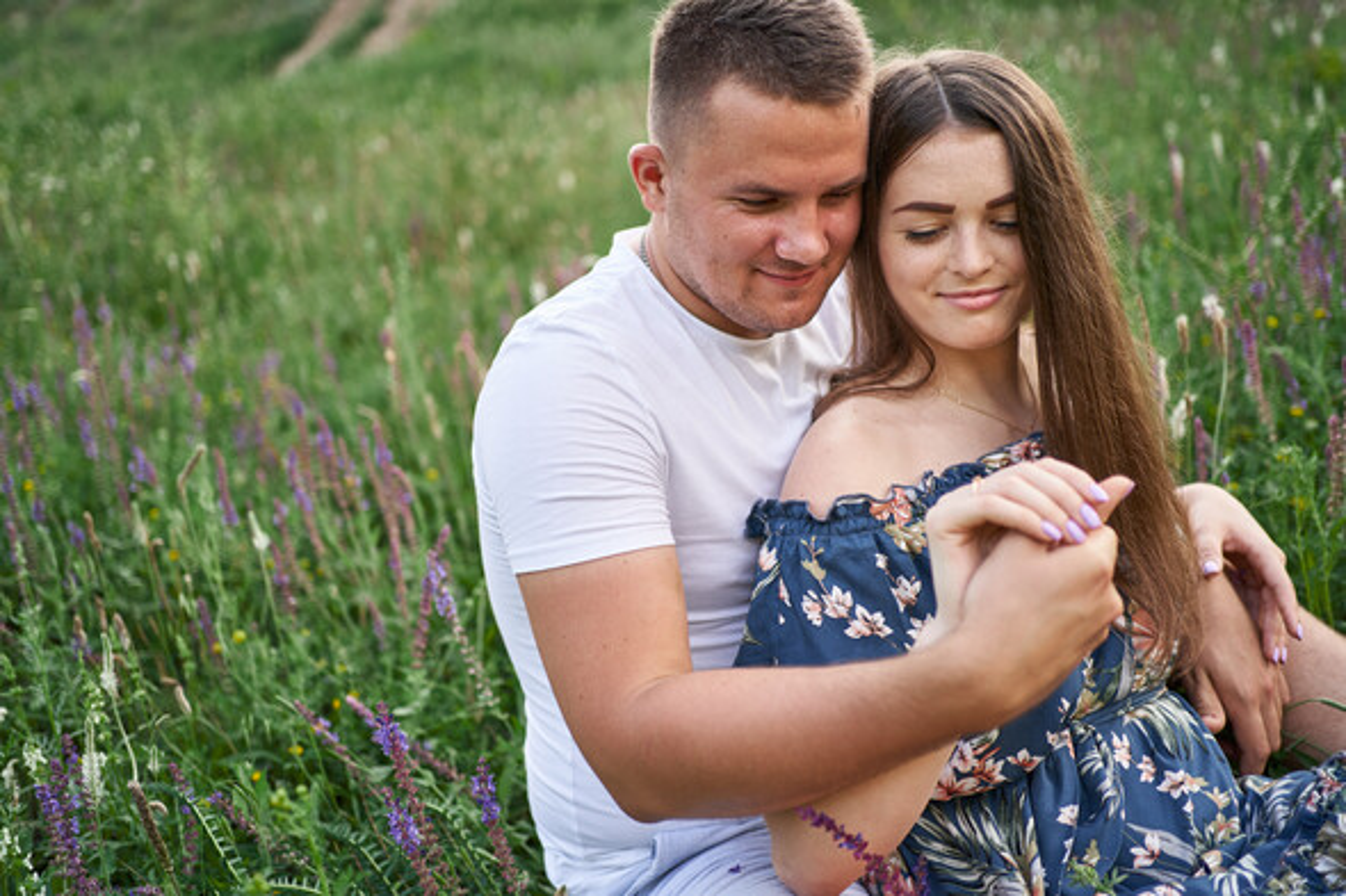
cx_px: 673
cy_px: 448
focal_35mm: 35
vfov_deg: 37.8
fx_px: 1308
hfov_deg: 54.4
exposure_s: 1/640
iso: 200
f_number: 1.8
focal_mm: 35
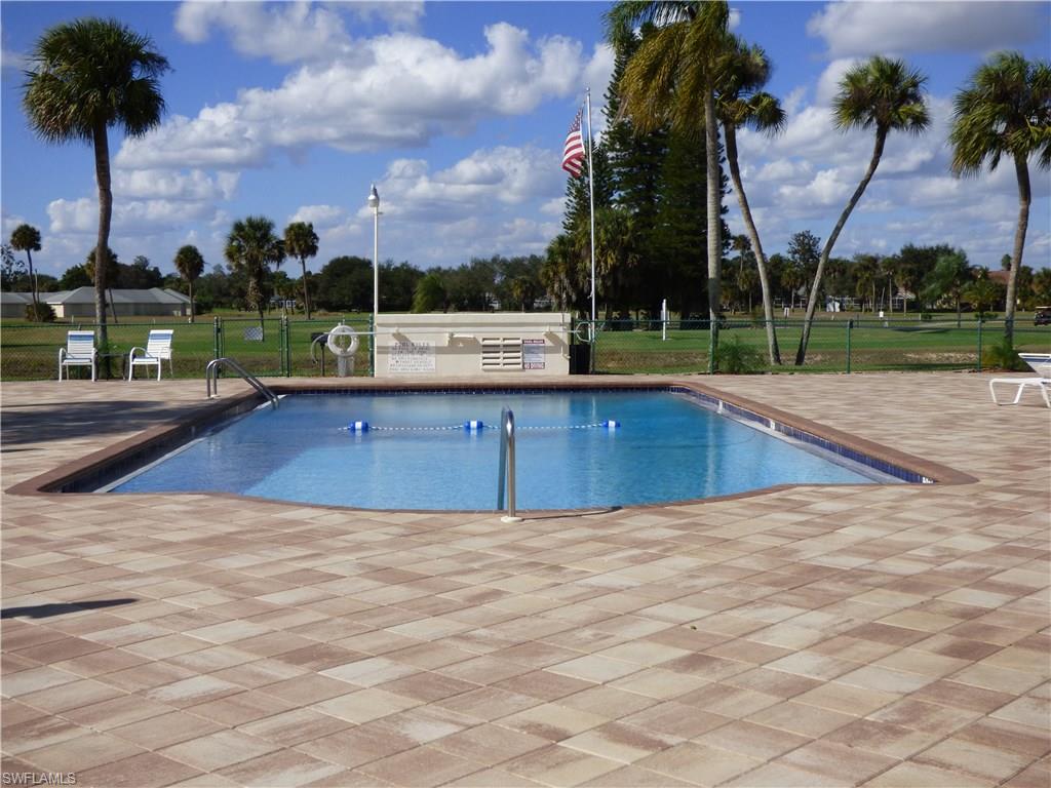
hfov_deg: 42.1
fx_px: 1366
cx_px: 526
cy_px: 394
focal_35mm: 45
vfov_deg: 32.2
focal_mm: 7.79
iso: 100
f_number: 3.7
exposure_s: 1/2000
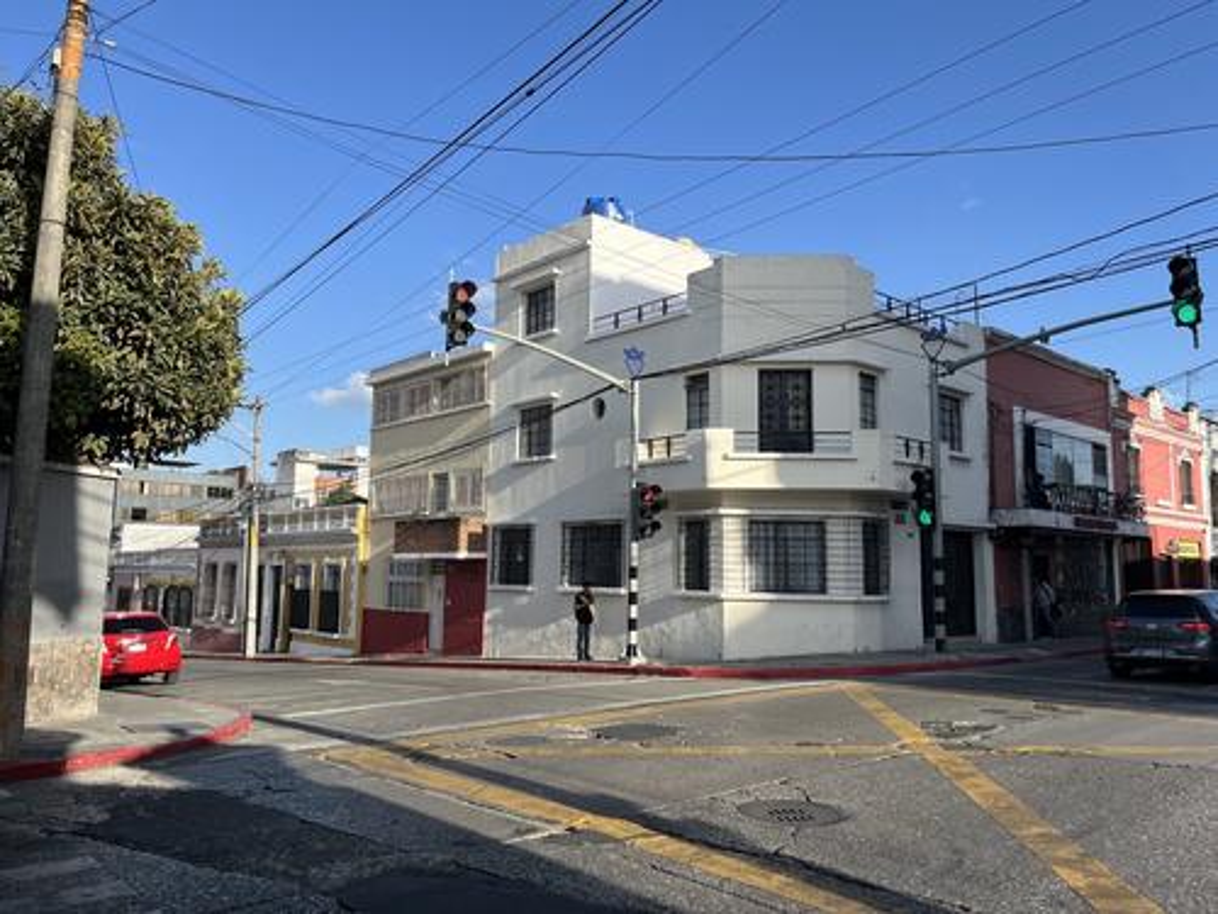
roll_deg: -0.9
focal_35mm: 26
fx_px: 915
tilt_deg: +8.1
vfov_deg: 53.1
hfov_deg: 67.3
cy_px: 457
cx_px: 609
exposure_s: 1/1923
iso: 50
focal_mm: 5.1
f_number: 1.6
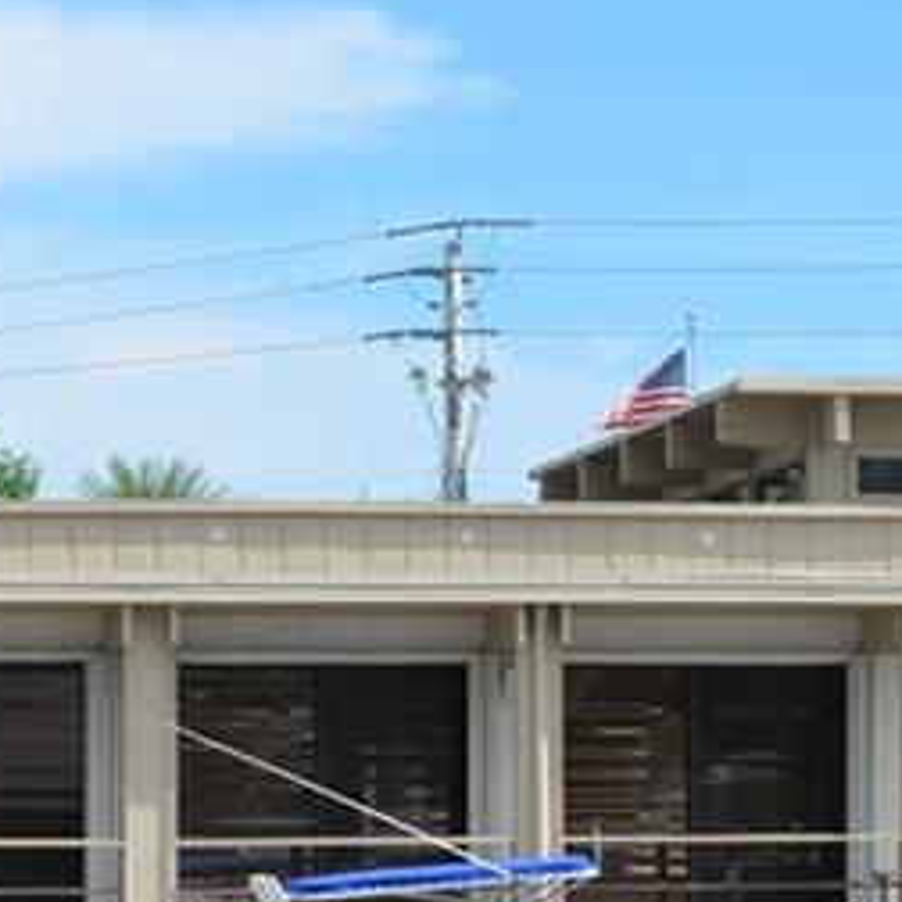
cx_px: 920
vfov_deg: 8.9
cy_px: 707
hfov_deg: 8.9
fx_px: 5778
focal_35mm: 196
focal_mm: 38
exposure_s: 1/250
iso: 100
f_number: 8
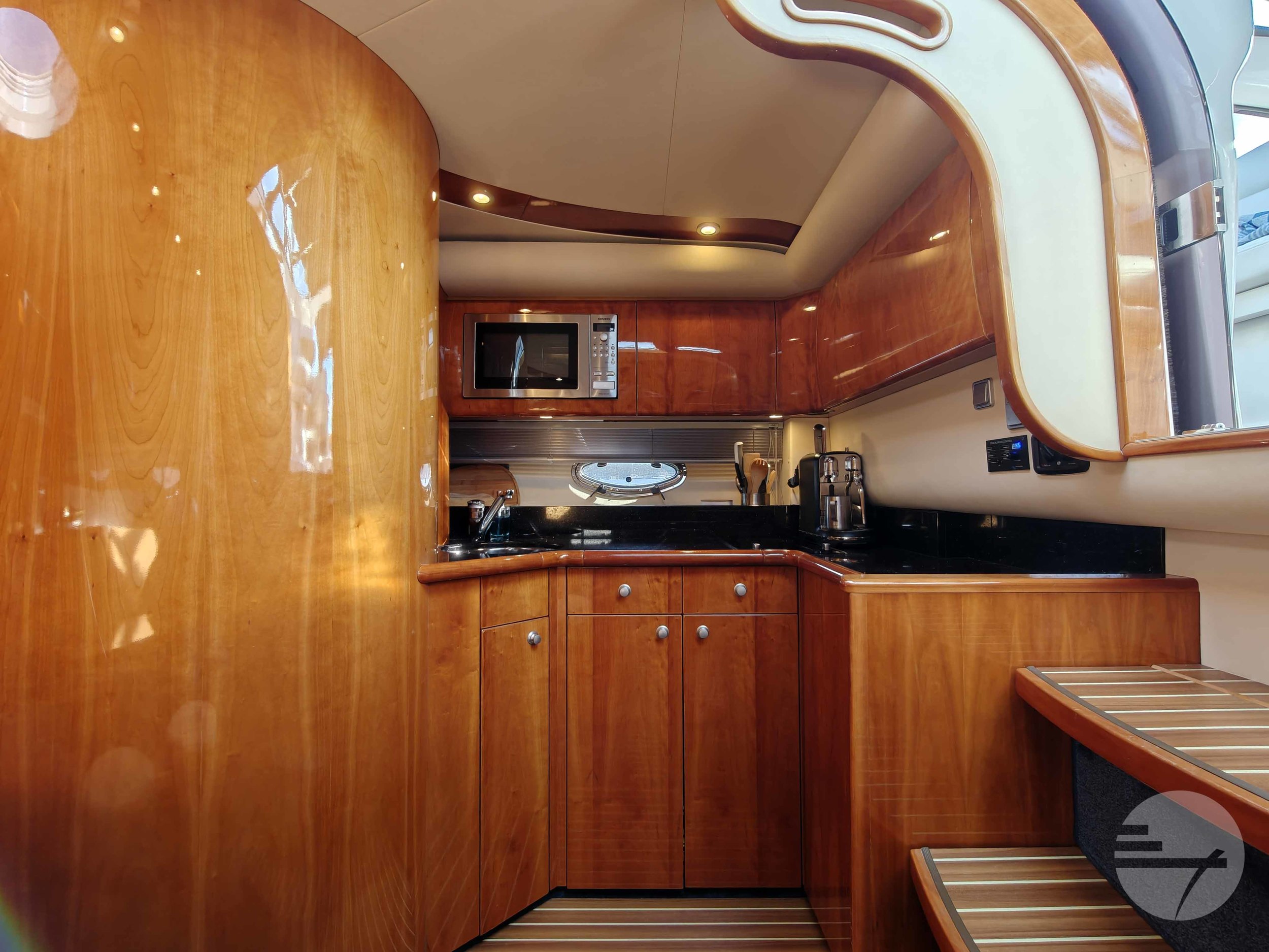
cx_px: 634
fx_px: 550
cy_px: 476
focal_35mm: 15
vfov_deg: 81.7
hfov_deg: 98.2
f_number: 2
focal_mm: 2.3
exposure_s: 1/63
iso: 800
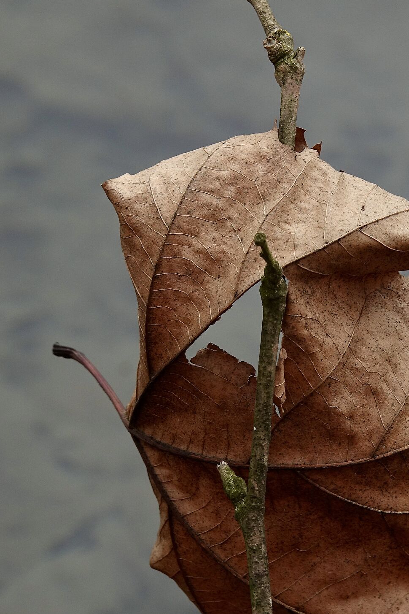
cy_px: 389
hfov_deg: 2.8
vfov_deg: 4.2
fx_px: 8435
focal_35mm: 495
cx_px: 318
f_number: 4
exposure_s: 1/250
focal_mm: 110.13
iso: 200
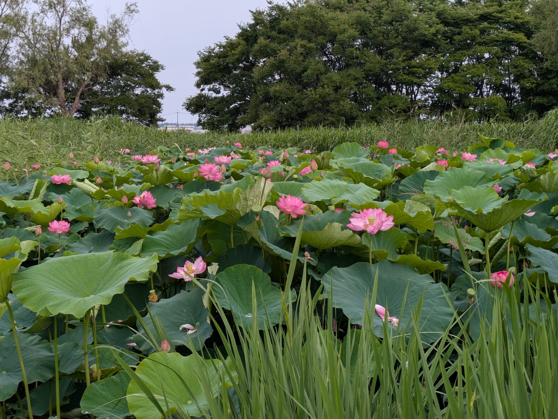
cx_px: 279
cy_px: 210
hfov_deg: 37.5
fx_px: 822
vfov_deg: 28.6
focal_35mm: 51
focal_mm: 5.43
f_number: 1.89
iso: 47
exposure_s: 1/1923
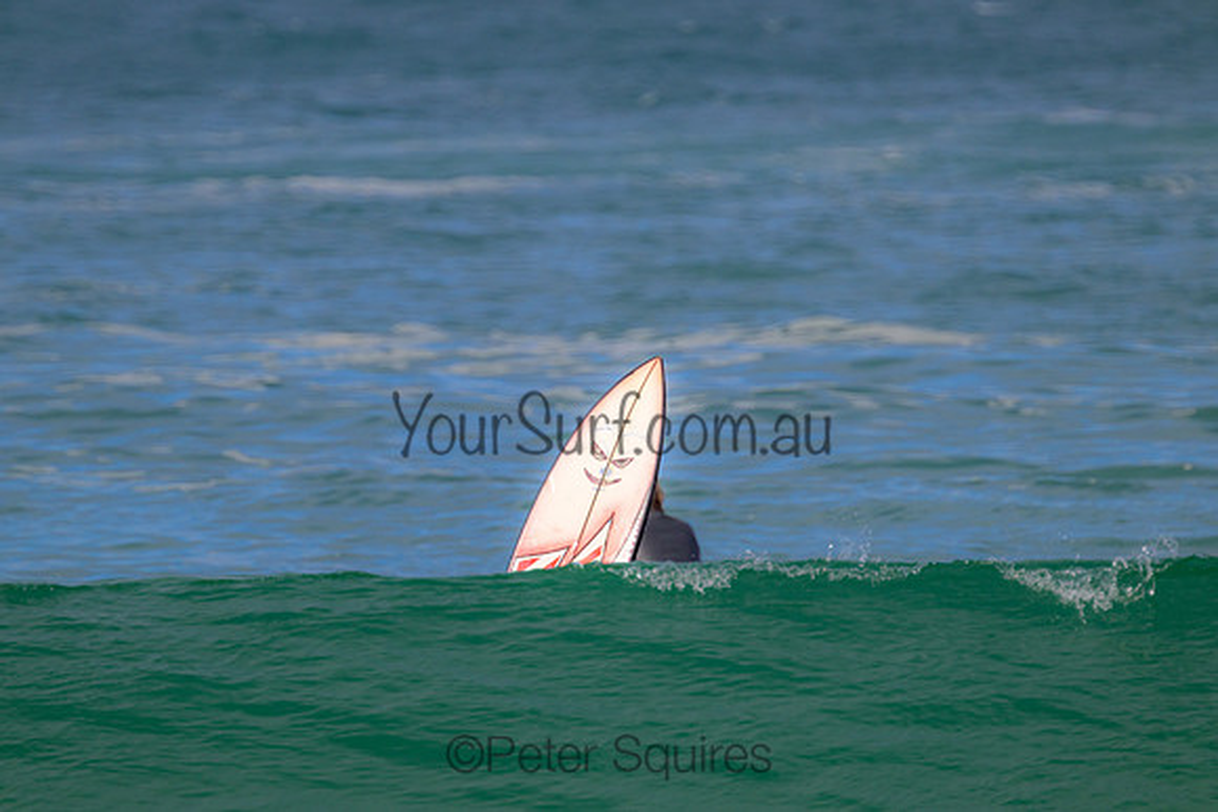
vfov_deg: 1.7
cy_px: 406
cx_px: 609
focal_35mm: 800
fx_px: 27072
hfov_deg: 2.6
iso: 720
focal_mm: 800
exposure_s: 1/1250
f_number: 11
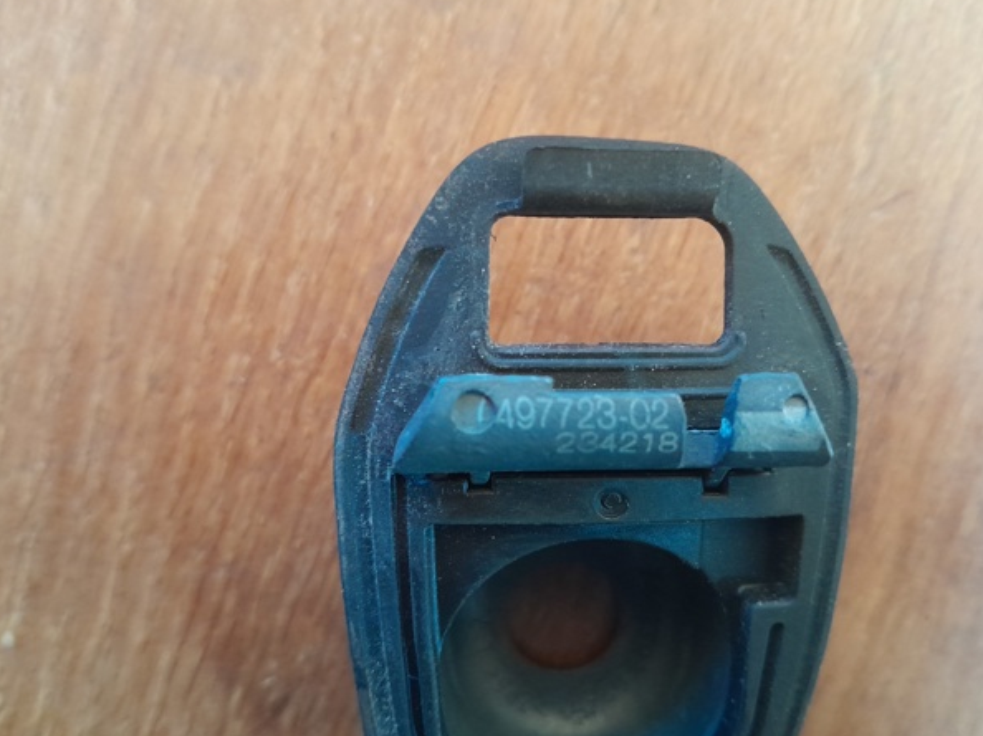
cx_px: 513
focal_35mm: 28
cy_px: 375
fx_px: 795
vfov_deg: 49.7
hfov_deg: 63.4
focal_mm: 3.98
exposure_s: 1/10
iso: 1000
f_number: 1.8
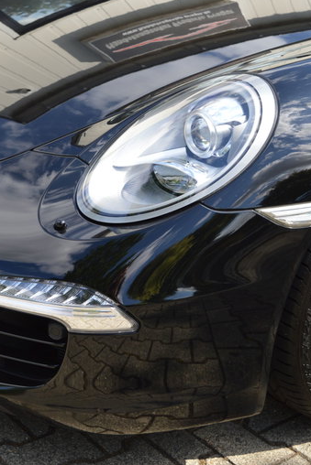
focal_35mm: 77
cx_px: 139
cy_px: 232
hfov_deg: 17.7
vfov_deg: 26.3
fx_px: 997
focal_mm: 34
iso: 100
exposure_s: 1/160
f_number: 6.3
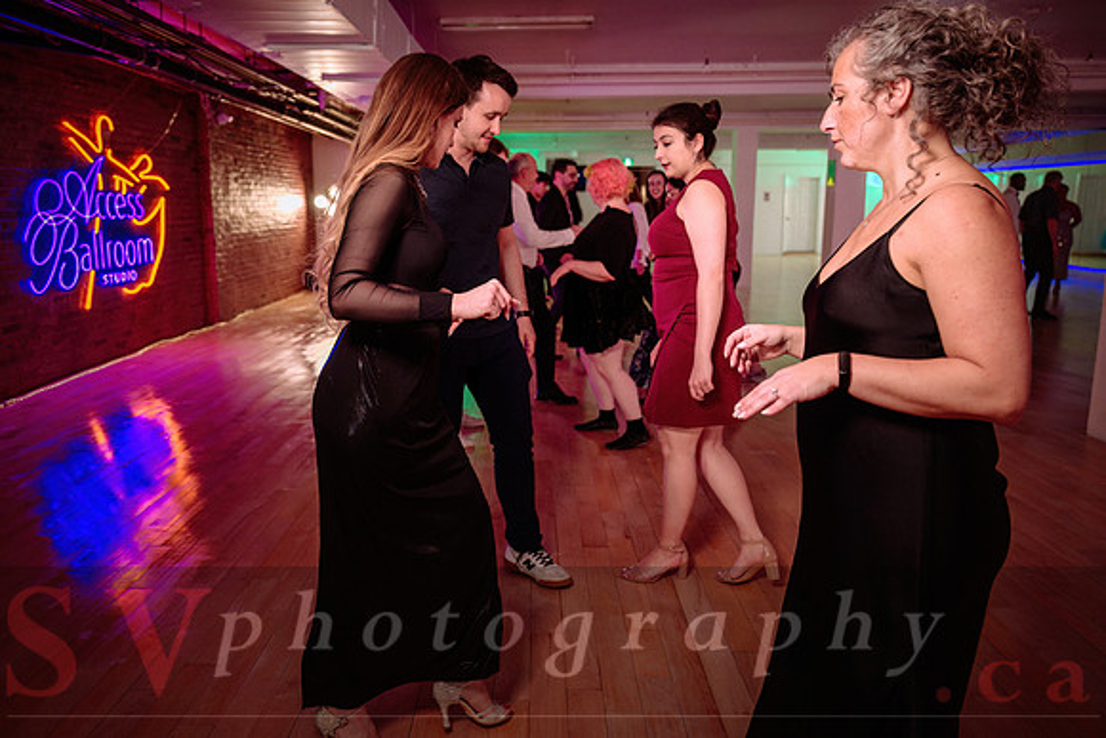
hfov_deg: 66.4
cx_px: 507
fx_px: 843
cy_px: 343
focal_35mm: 27
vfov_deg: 47.3
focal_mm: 25
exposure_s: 1/160
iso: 800
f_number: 2.8
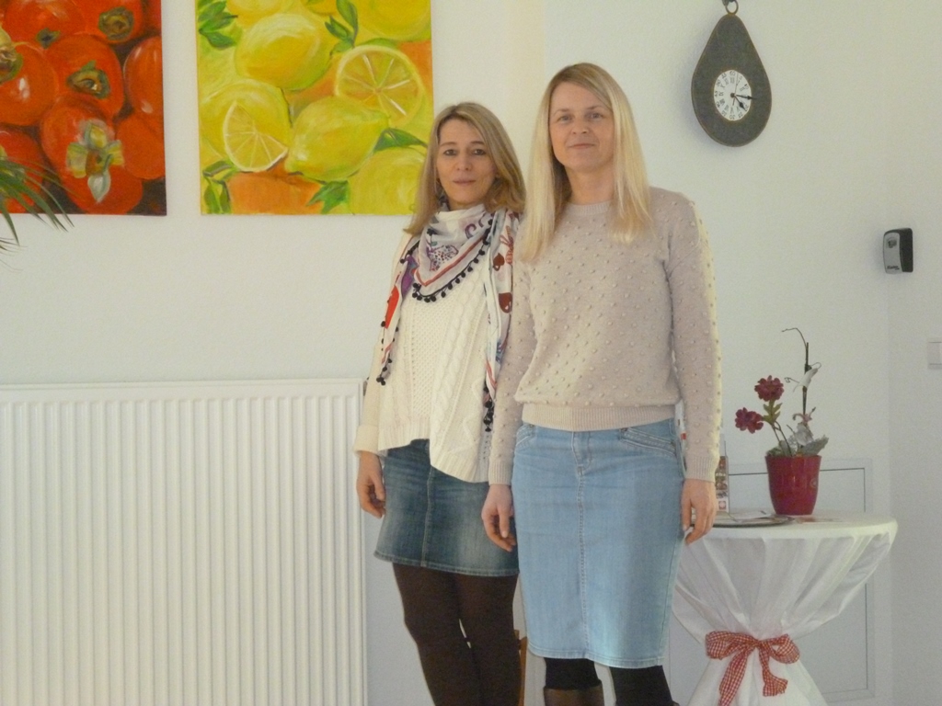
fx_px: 1524
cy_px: 353
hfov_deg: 34.3
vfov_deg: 26.1
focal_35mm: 56
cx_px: 471
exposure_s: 1/125
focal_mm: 10
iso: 800
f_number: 4.4
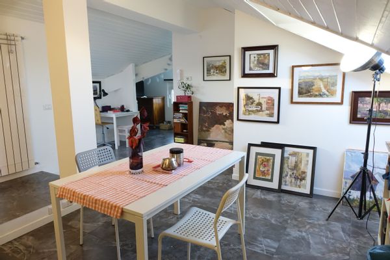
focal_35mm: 24
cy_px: 130
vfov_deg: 53.1
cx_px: 195
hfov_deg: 73.7
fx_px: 260
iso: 640
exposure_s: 1/13
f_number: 5.6
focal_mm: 8.8
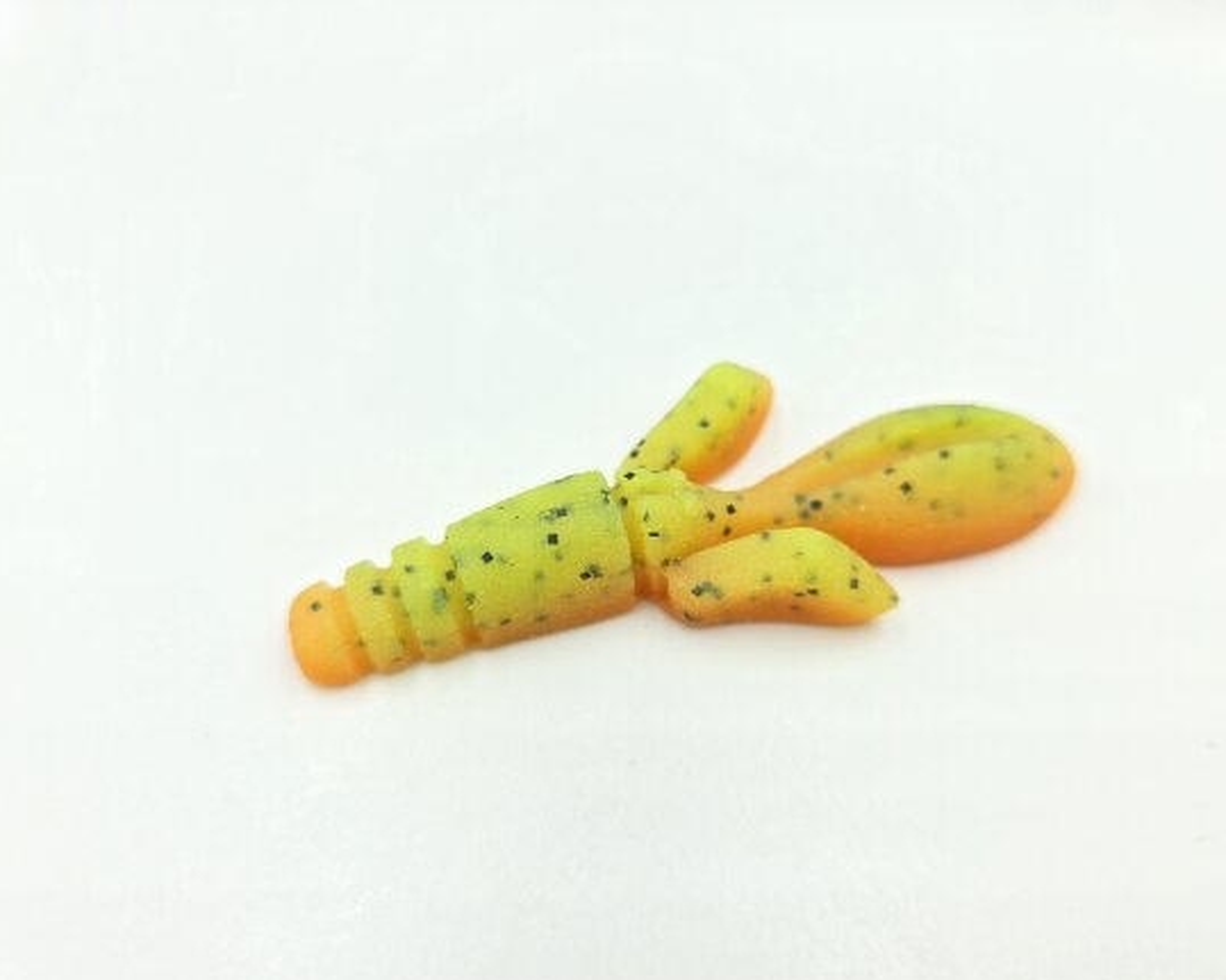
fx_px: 907
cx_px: 637
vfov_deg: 56.8
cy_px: 505
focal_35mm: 25
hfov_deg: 68.1
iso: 16
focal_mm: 6.3
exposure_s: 1/180
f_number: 1.7
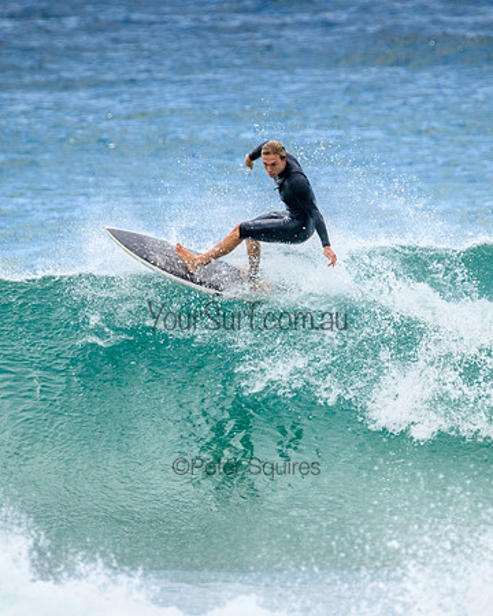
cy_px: 308
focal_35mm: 1126
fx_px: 20540
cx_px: 337
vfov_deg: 1.7
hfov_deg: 1.4
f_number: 11
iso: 1250
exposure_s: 1/2000
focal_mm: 800
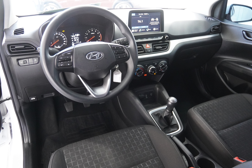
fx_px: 186
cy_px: 84
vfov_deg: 48.7
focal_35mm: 27
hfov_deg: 68.3
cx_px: 130
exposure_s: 1/160
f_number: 2.8
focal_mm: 17
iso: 4000
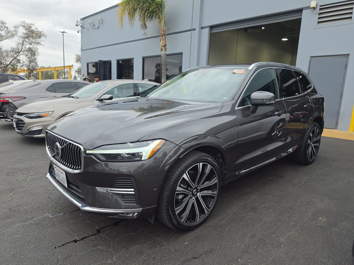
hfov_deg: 73.9
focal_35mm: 23
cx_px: 177
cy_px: 132
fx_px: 235
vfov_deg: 58.9
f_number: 1.4
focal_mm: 6.5
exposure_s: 1/3050
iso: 63
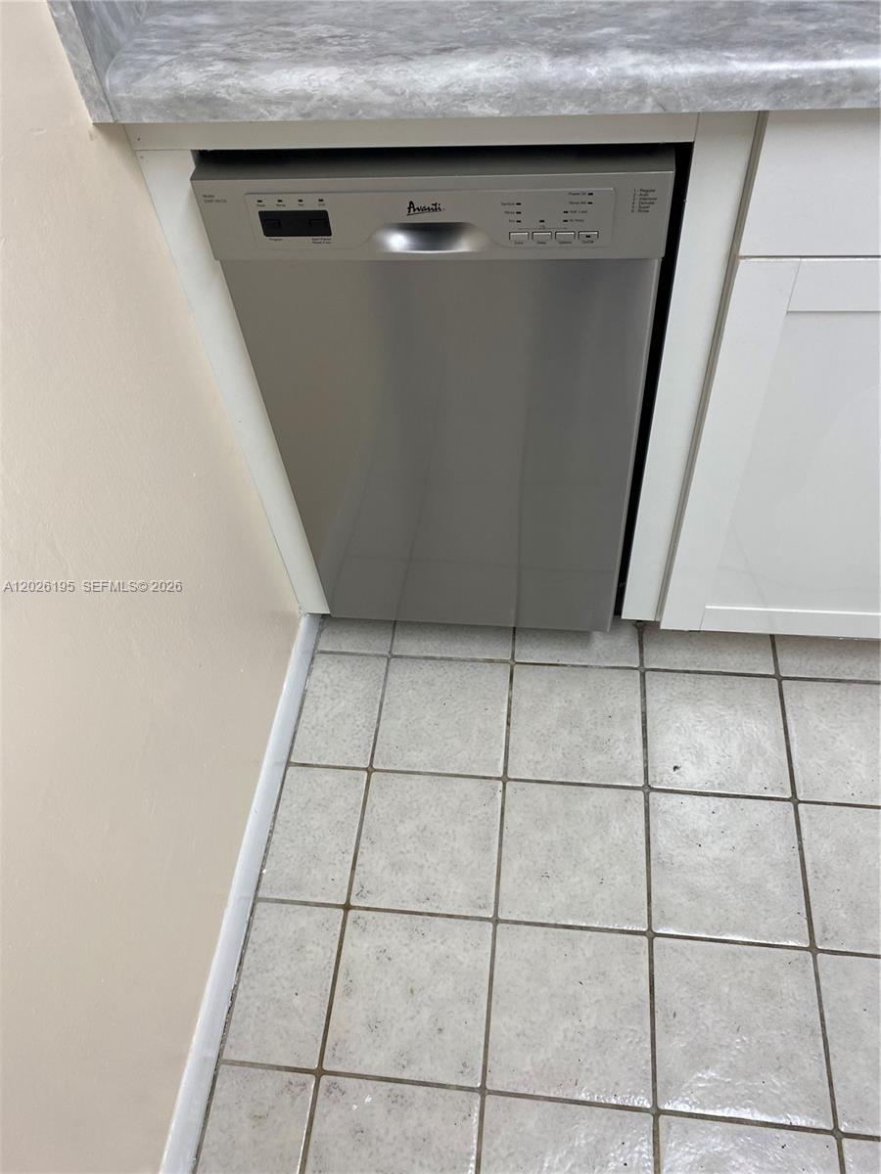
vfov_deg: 67.3
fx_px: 882
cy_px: 587
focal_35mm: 26
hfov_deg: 53.1
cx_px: 440
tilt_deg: -53.1
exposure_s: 1/120
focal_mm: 4.25
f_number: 1.8
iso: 125
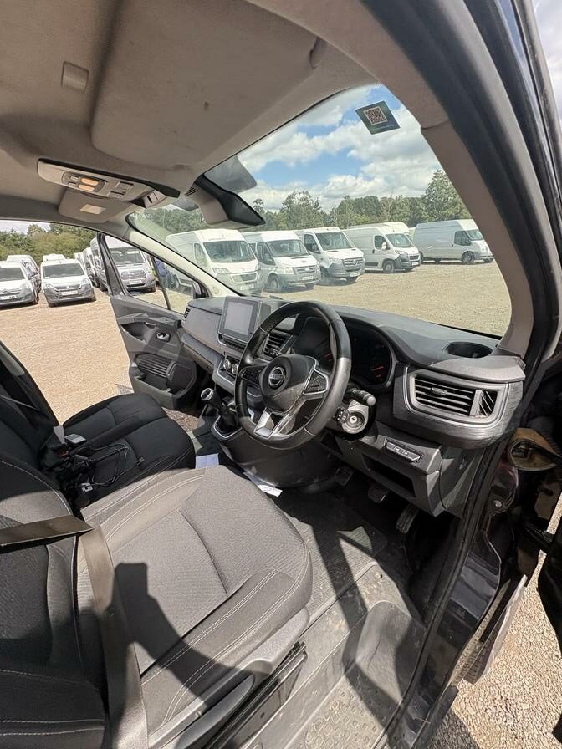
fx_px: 303
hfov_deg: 85.7
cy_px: 374
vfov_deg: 102.1
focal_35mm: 14
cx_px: 281
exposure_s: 1/1006
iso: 125
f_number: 2.2
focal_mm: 2.22
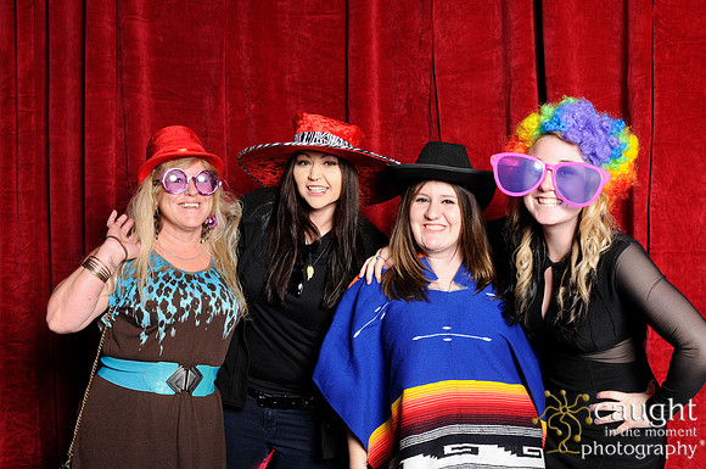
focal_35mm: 42
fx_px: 823
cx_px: 353
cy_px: 234
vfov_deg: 31.8
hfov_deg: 46.5
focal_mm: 28
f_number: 8
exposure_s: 1/60
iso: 400
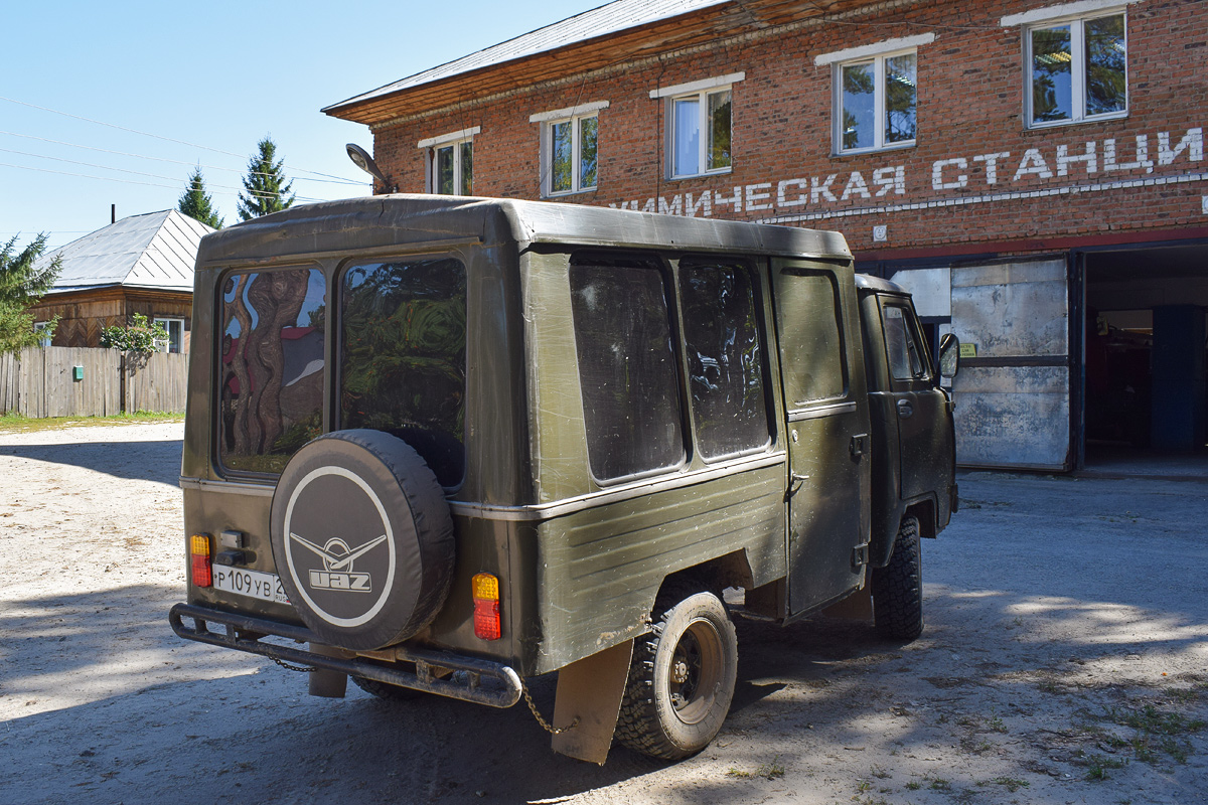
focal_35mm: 30
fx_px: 1007
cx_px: 604
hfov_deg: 61.9
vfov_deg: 43.6
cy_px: 402
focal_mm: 20
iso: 250
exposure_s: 1/250
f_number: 8
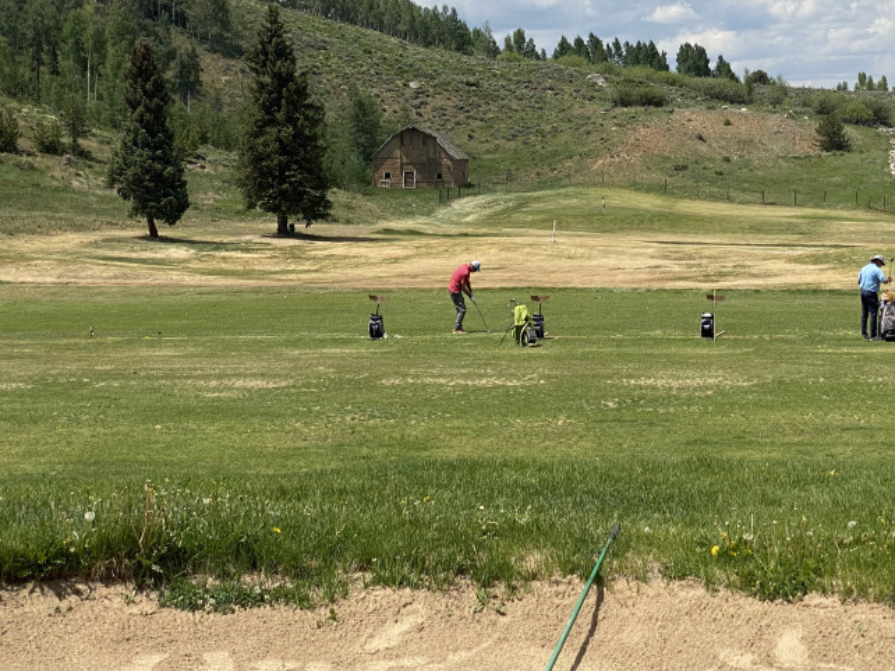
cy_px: 266
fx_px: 2145
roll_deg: +0.9
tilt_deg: -1.3
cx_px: 696
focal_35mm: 83
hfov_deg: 23.3
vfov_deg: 17.7
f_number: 2
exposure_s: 1/2519
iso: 20
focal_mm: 6
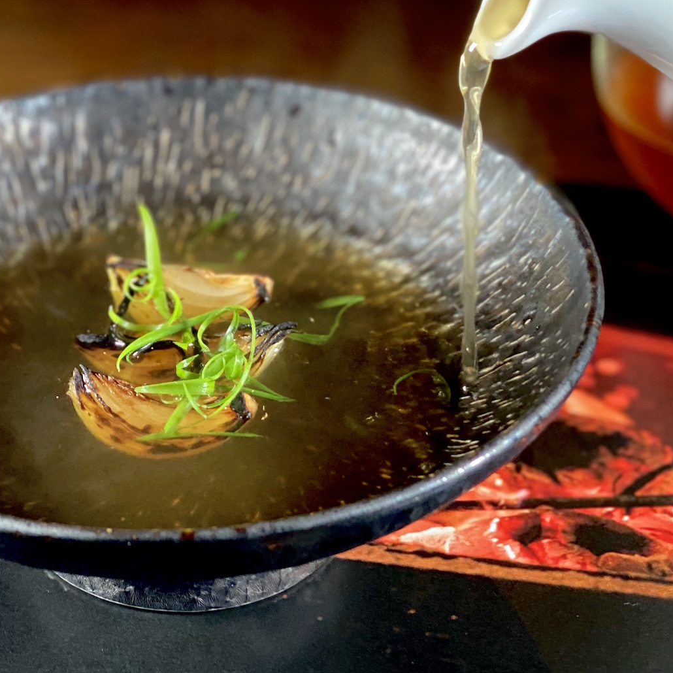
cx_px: 214
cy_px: 237
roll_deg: +1.0
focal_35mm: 90
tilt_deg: -31.5
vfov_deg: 19.2
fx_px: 1980
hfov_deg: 19.2
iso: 125
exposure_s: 1/40
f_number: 2
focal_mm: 6
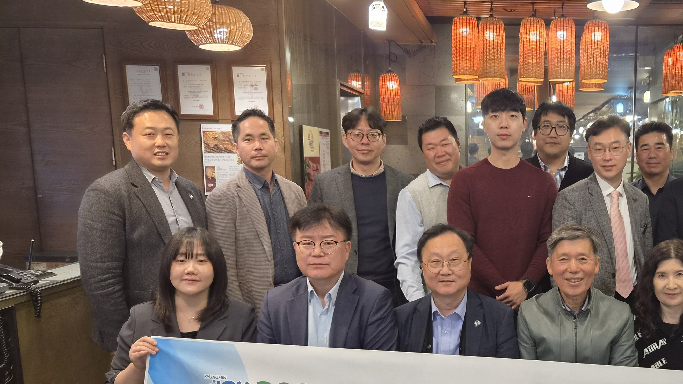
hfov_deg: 50.8
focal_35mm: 38
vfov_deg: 30.7
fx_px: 688
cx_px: 503
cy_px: 284
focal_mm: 5.4
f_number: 1.8
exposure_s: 1/120
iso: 400
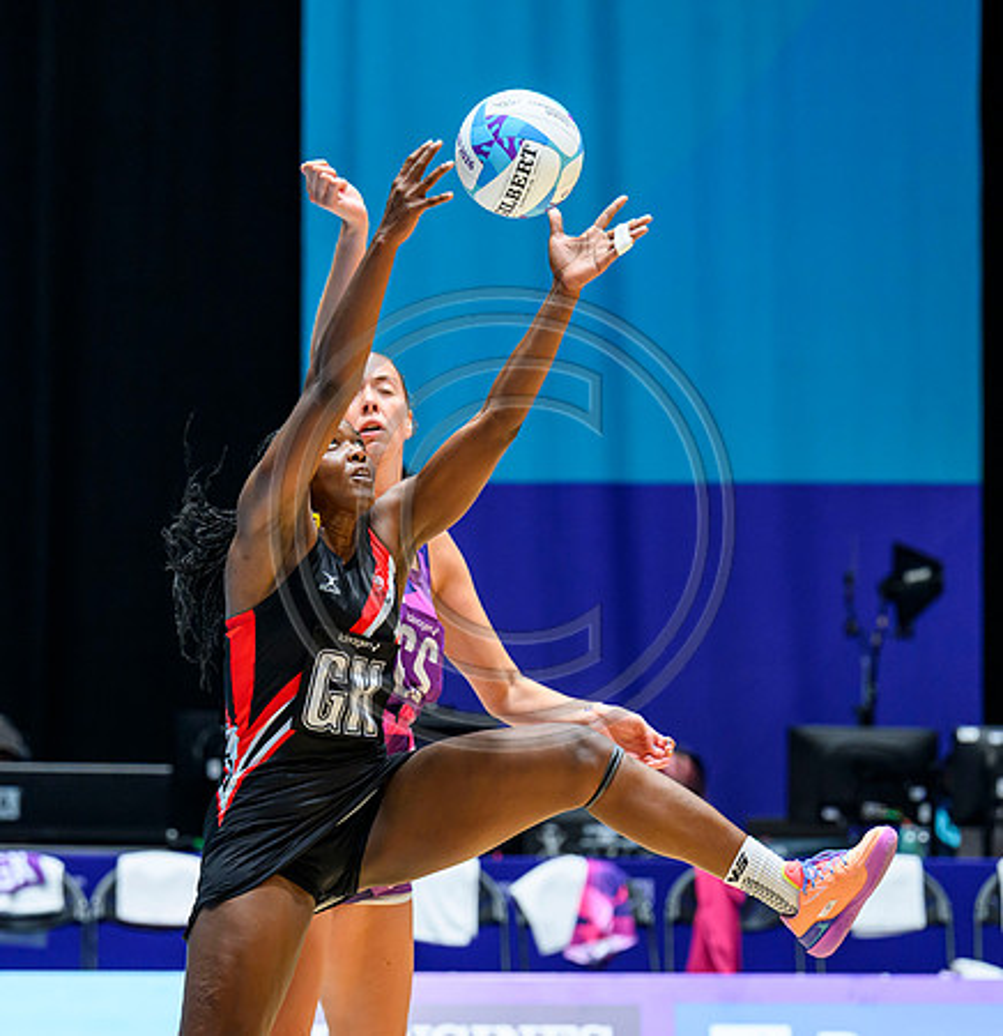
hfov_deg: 7.6
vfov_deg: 7.8
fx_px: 7592
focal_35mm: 228
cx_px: 356
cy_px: 587
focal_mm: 150
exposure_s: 1/1600
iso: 3200
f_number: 3.5
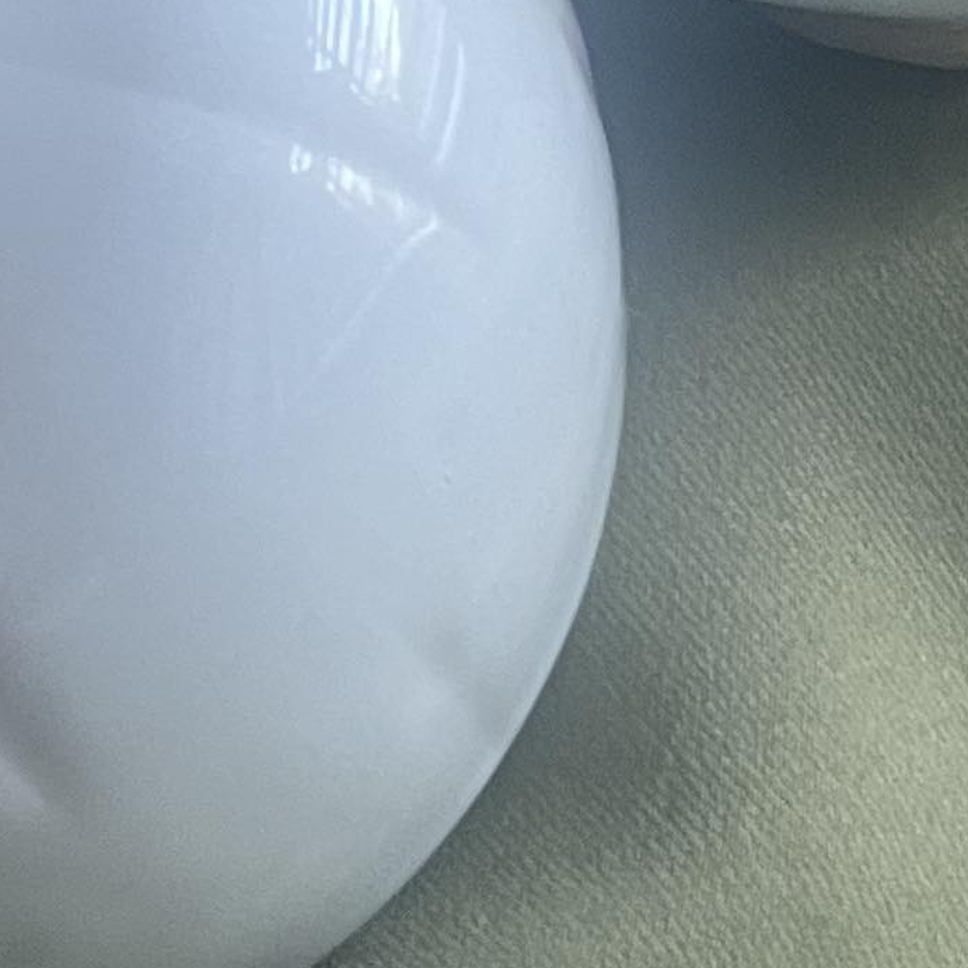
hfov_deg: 12.6
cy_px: -401
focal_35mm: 134
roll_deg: +8.8
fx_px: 4239
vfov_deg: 12.5
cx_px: -261
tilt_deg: -25.1
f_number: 1.6
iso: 200
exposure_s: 1/60
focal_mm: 5.1
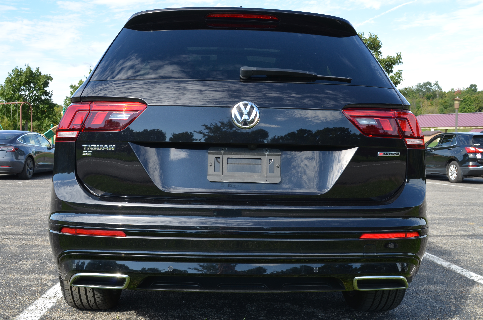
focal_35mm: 39
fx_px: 522
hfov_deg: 49.6
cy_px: 160
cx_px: 242
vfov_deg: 34.1
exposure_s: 1/80
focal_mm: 26
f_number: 10
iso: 200
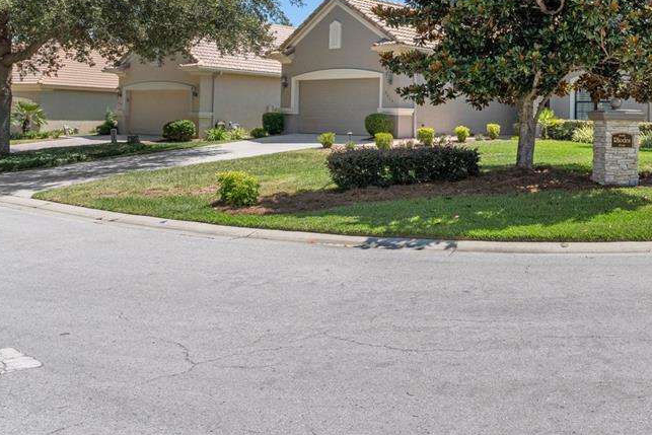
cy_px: 108
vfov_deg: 36.2
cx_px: 507
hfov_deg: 50.6
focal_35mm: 36
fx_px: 648
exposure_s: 1/1000
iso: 500
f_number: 9
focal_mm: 15
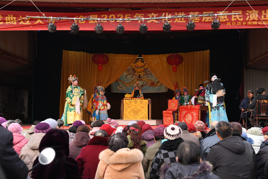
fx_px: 372
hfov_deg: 39.6
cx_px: 134
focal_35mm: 50
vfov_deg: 27.0
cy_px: 90
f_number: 5.6
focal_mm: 50
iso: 100
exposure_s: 1/125
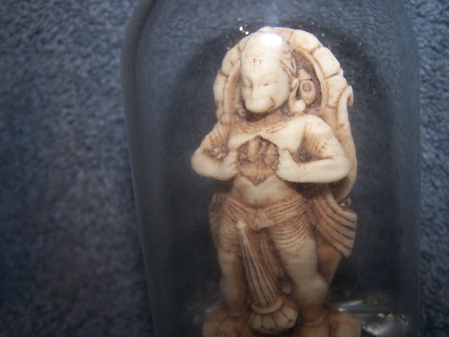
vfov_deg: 31.5
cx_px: 270
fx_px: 597
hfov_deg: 41.0
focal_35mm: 46
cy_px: 187
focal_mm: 6.3
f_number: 2.8
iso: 80
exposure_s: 1/60
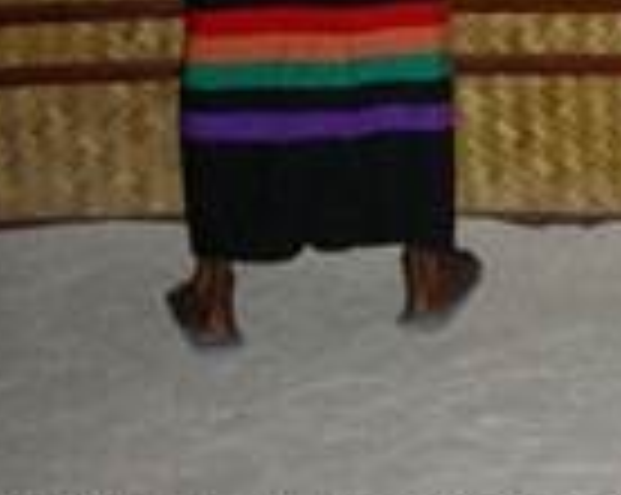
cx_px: 900
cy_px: -248
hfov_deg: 14.1
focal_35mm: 129
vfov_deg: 11.4
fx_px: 2368
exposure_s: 1/60.1
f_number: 3.5
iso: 176
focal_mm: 6.3
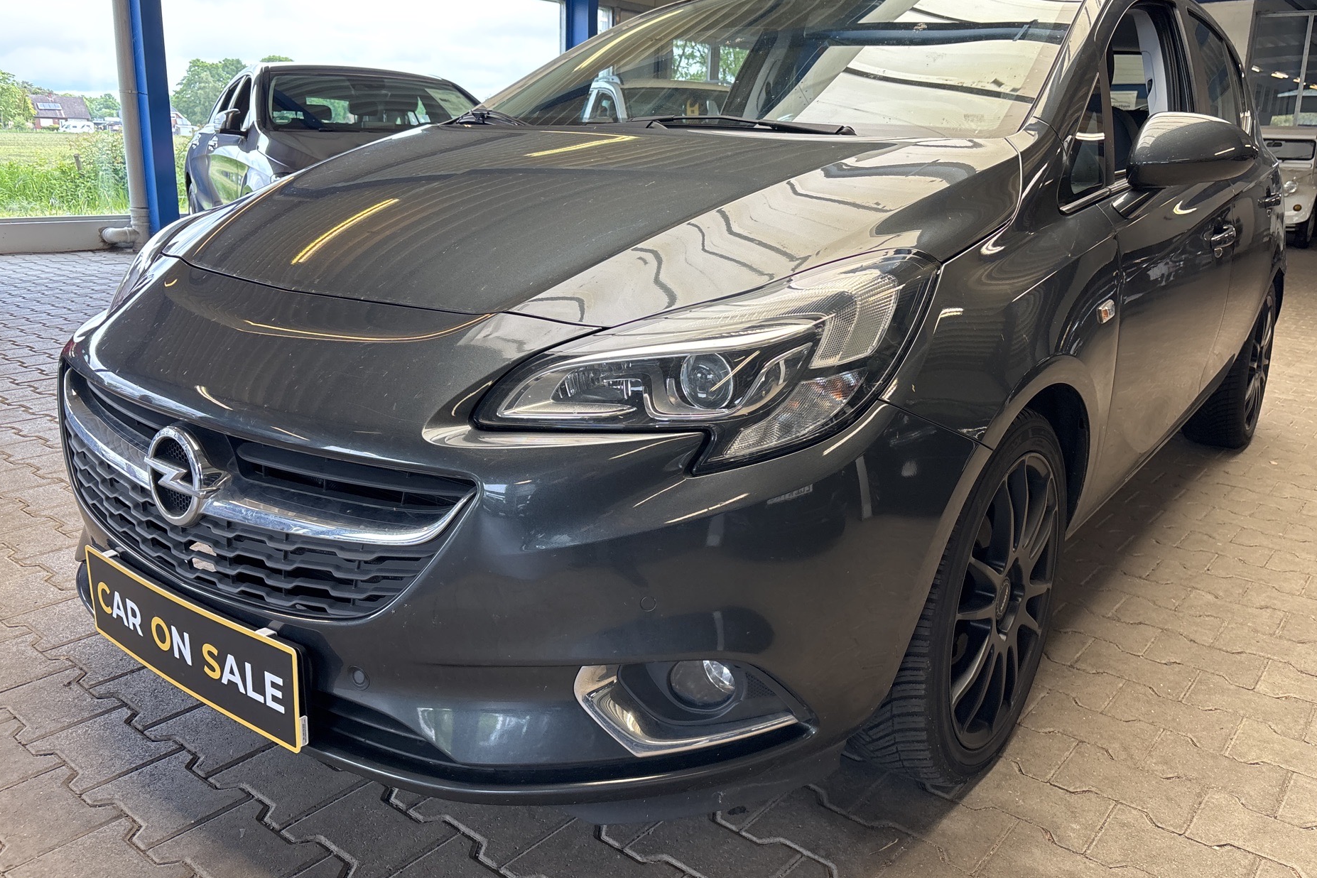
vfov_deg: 46.3
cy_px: 397
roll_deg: -1.7
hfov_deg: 65.5
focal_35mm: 28
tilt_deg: -13.9
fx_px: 1024
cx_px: 678
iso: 50
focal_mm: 5.96
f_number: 1.6
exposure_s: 1/100
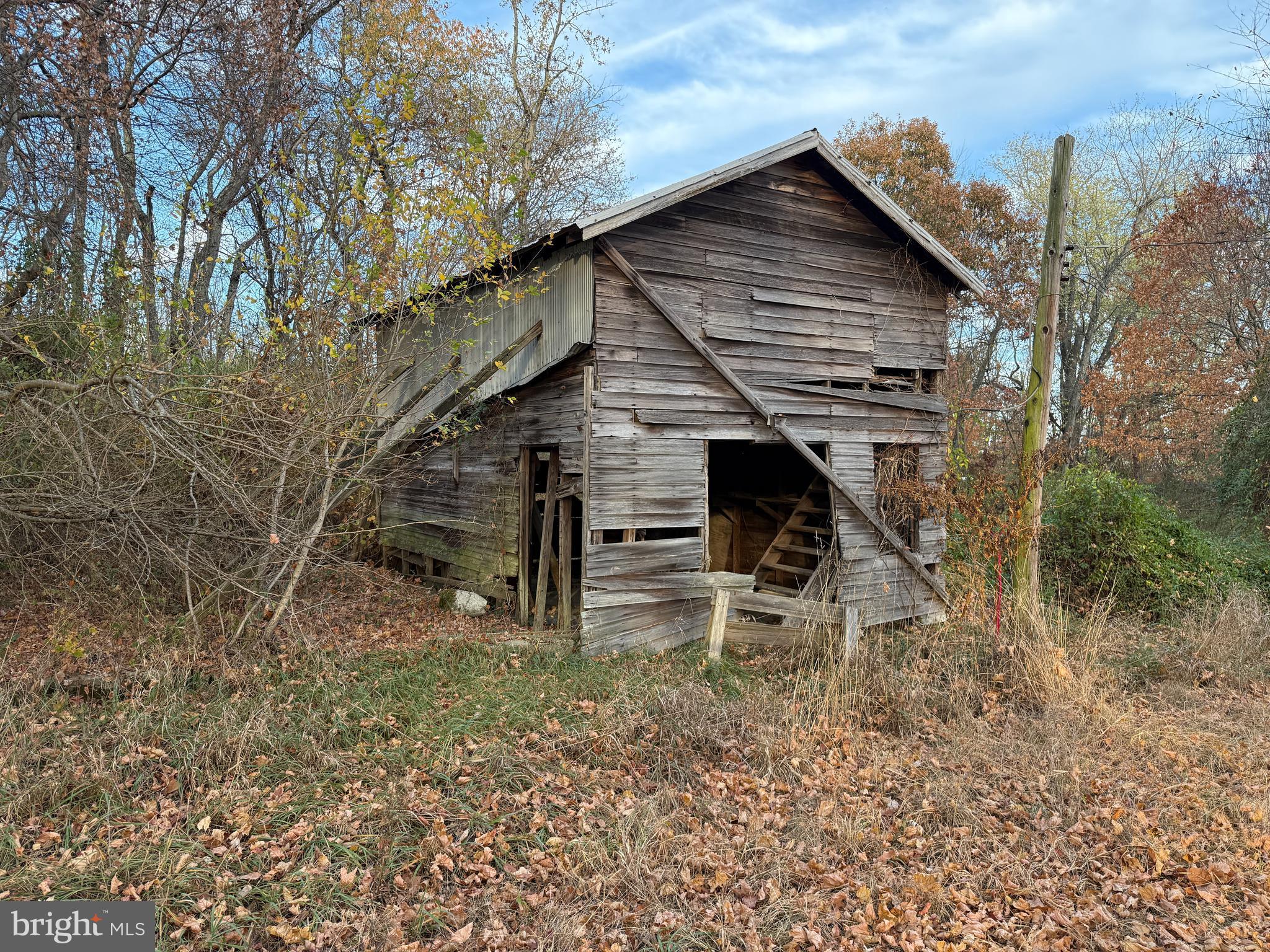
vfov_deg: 56.8
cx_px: 635
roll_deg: -1.2
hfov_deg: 71.6
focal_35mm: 24
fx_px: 881
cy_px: 476
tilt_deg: +0.7
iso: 100
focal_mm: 6.76
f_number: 1.78
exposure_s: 1/419
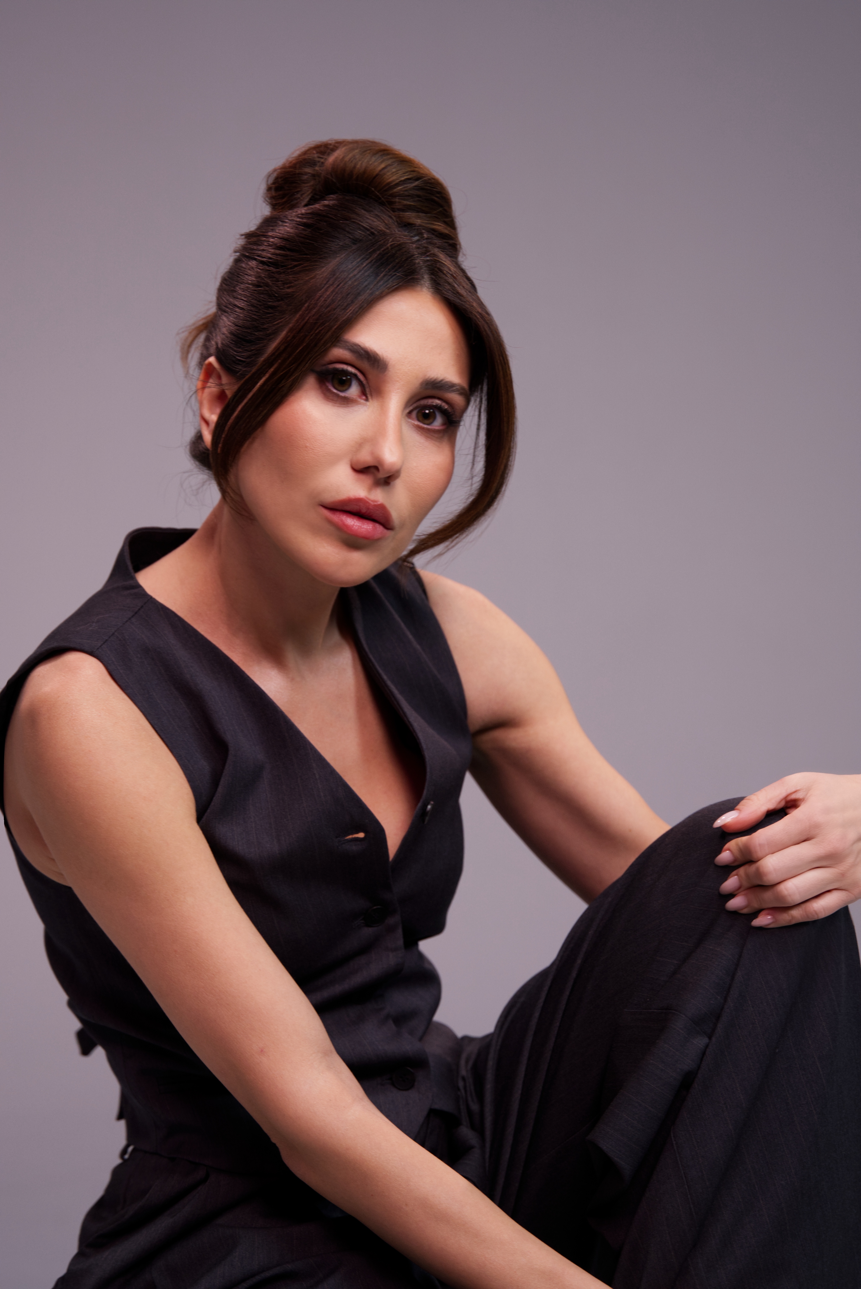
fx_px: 2832
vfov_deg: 25.6
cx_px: 430
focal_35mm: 79
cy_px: 644
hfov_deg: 17.3
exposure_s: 1/125
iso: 320
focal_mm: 52.7
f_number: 2.8
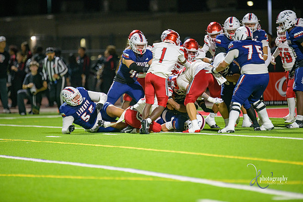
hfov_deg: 6.9
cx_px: 152
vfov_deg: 4.6
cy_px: 101
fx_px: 2525
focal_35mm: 300
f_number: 2.8
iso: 2000
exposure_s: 1/250
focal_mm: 300
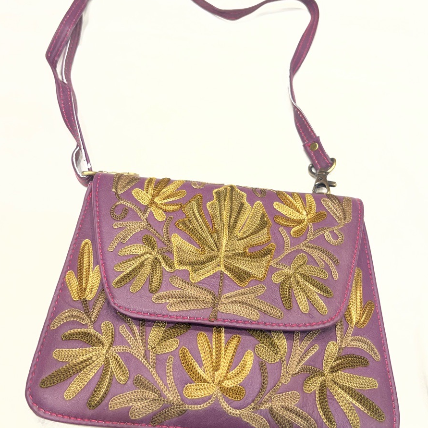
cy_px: 182
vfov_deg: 49.6
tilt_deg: -55.1
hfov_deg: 49.7
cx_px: 213
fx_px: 462
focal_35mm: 33
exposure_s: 1/102
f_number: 1.5
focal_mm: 5.7
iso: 32
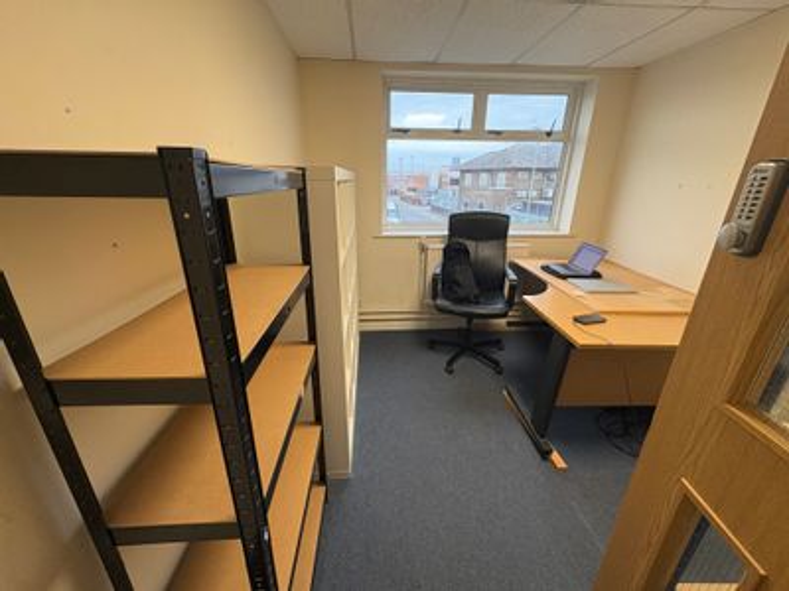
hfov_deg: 102.1
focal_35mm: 14
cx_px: 394
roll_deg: +0.2
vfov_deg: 85.7
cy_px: 296
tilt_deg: -19.9
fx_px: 319
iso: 250
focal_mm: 2.22
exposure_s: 1/82
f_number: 2.2
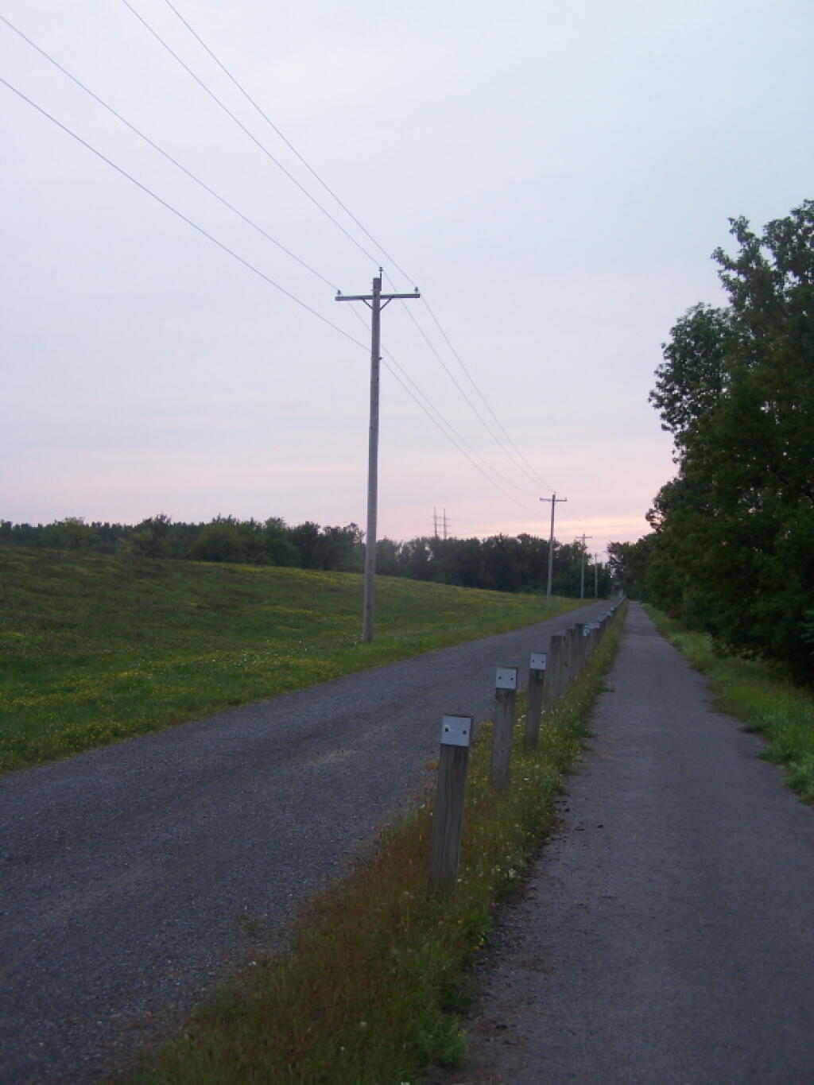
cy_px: 542
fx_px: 1191
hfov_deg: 37.7
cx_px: 407
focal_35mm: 38
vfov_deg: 49.0
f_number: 2.8
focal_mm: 6.3
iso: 80
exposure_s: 1/30
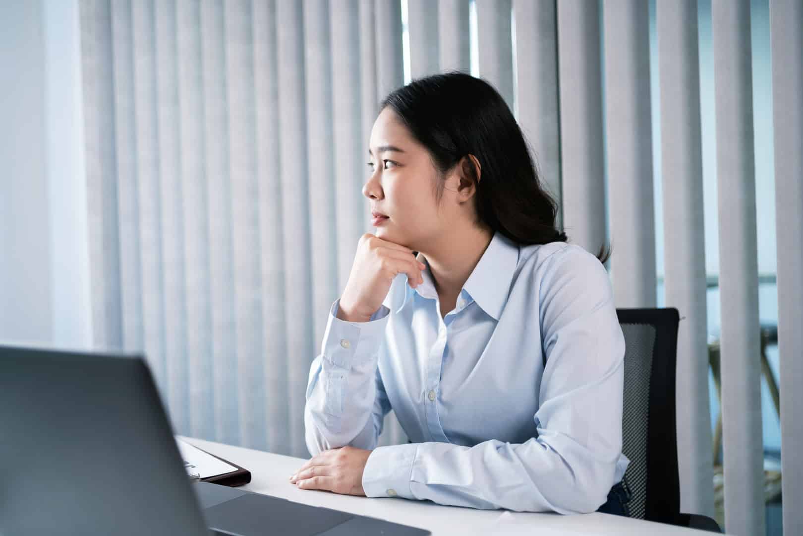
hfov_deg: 54.4
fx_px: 781
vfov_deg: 37.9
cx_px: 402
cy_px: 268
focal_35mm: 35
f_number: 1.8
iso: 160
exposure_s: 1/200
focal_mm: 35
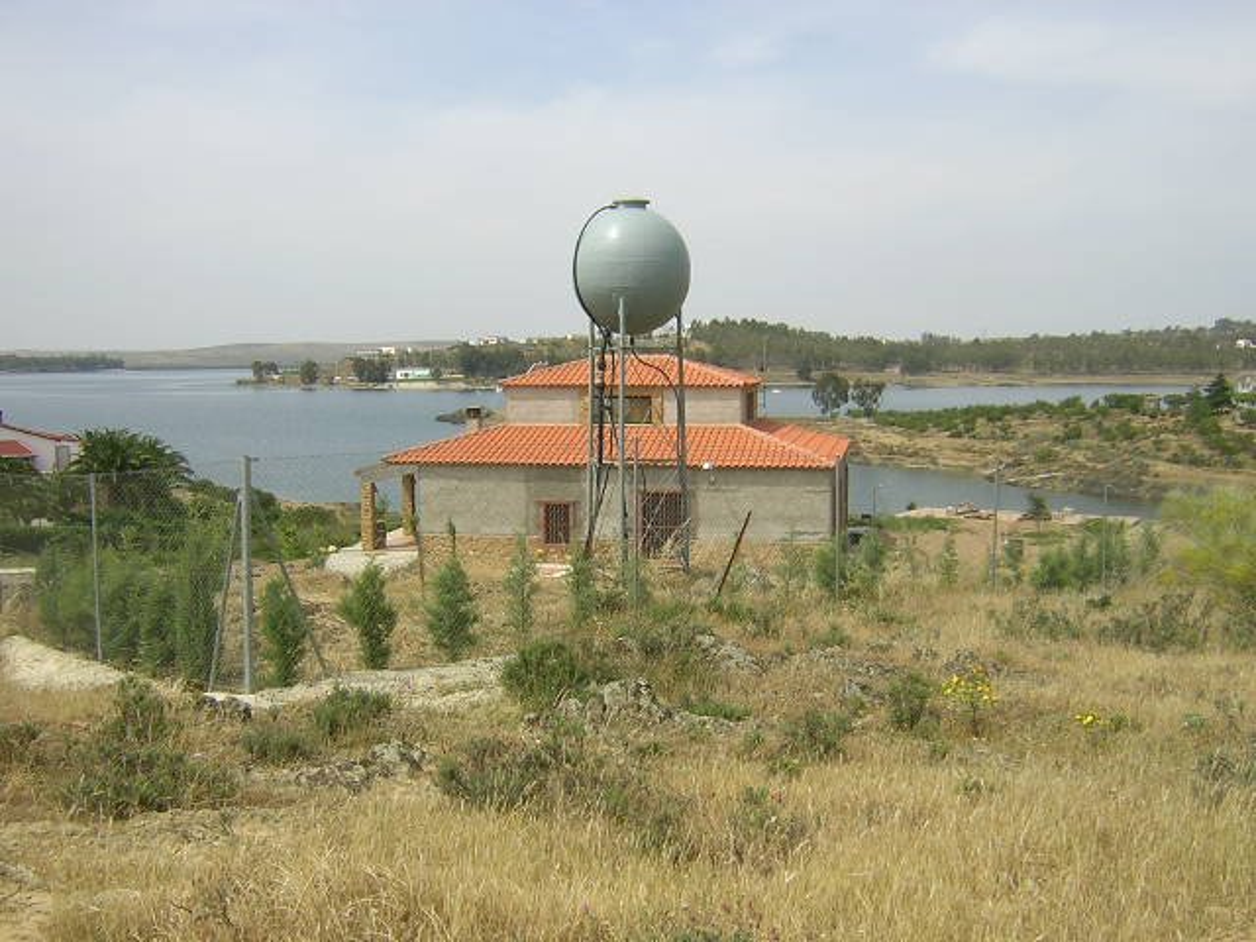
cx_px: 628
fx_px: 1306
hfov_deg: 51.4
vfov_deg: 39.7
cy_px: 471
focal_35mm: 36
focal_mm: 4.7
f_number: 5.2
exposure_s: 1/350
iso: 100
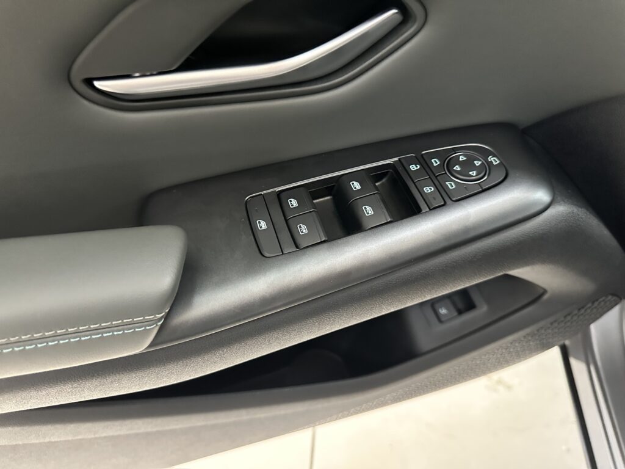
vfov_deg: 56.8
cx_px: 312
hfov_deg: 71.6
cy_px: 234
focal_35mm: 24
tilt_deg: -52.6
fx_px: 433
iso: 1000
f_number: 1.78
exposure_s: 1/41
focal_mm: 6.86
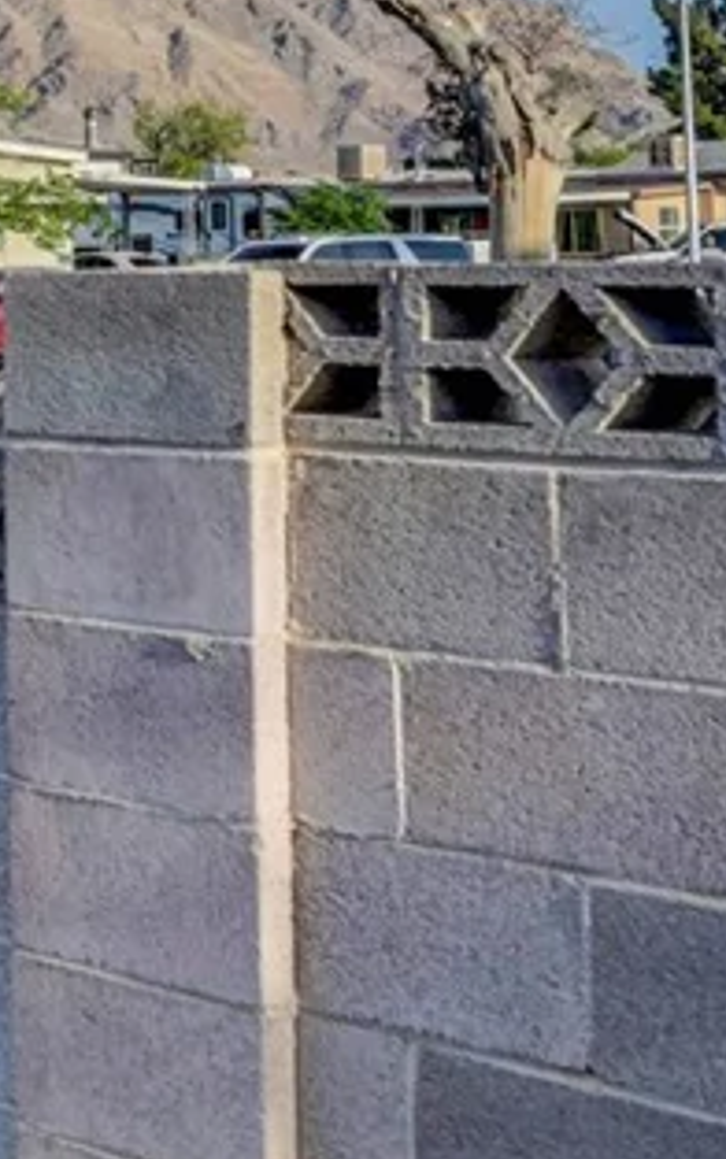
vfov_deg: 20.4
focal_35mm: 100
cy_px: 117
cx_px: -896
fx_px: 3161
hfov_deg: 11.3
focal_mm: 30
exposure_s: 1/1000
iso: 800
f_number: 8
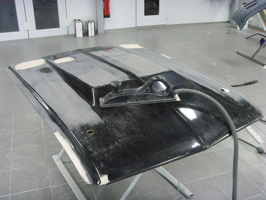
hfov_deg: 47.9
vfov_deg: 36.8
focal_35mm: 39
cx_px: 133
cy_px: 100
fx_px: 300
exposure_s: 1/20
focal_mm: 6.6
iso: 200
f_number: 3.5
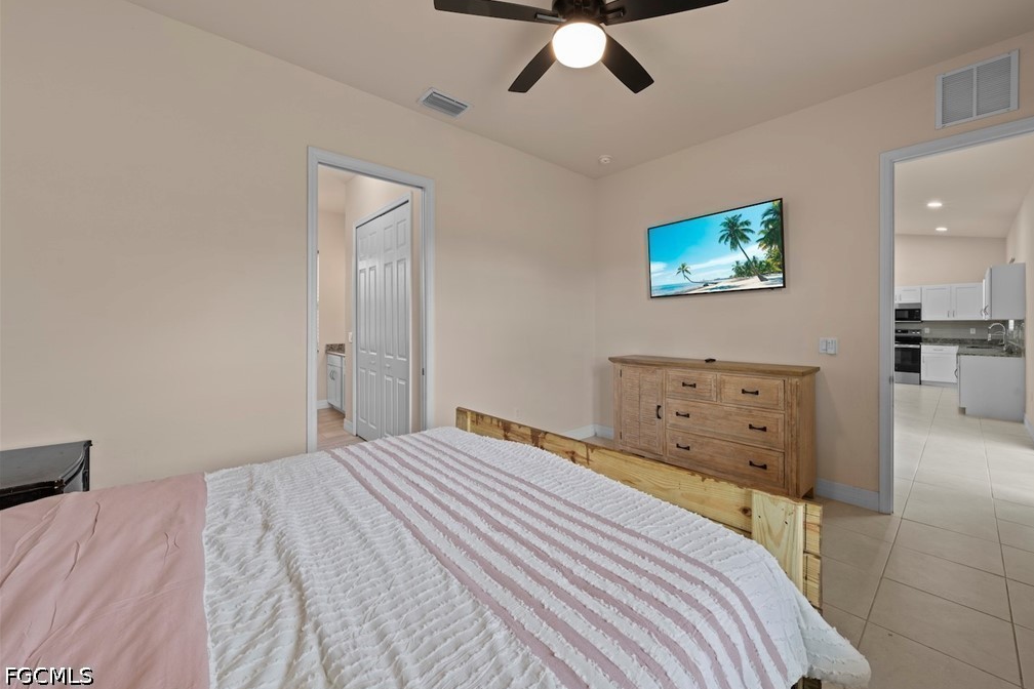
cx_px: 555
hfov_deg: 104.1
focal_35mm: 14
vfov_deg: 81.1
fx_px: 402
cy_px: 321
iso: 400
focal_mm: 13
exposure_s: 1/2
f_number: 11
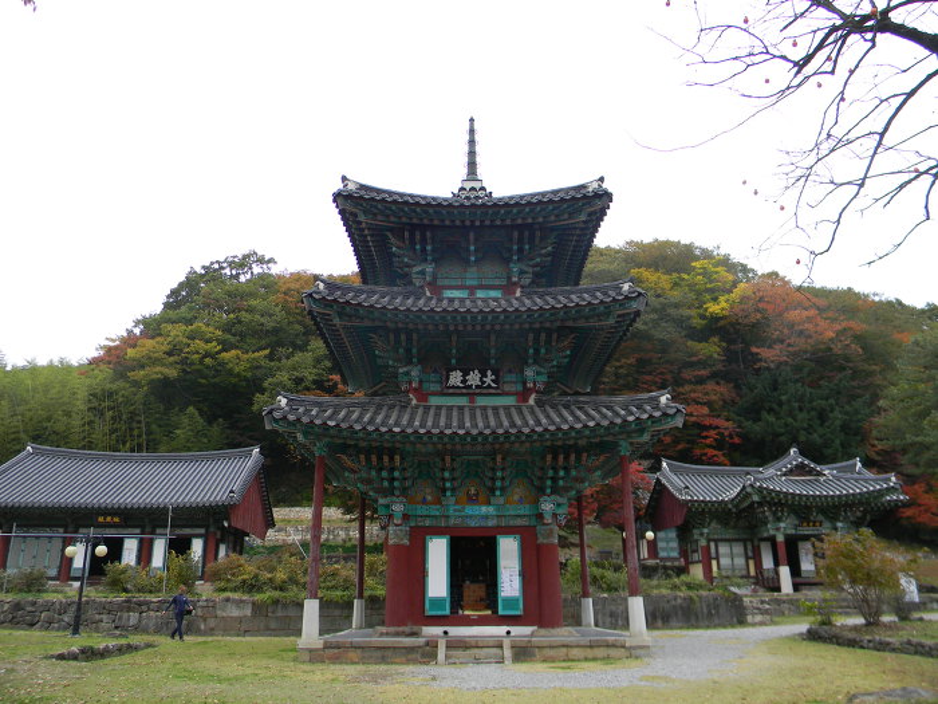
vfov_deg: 49.7
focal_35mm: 28
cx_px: 469
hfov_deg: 63.4
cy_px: 352
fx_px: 759
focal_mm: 5
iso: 80
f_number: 3.5
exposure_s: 1/143
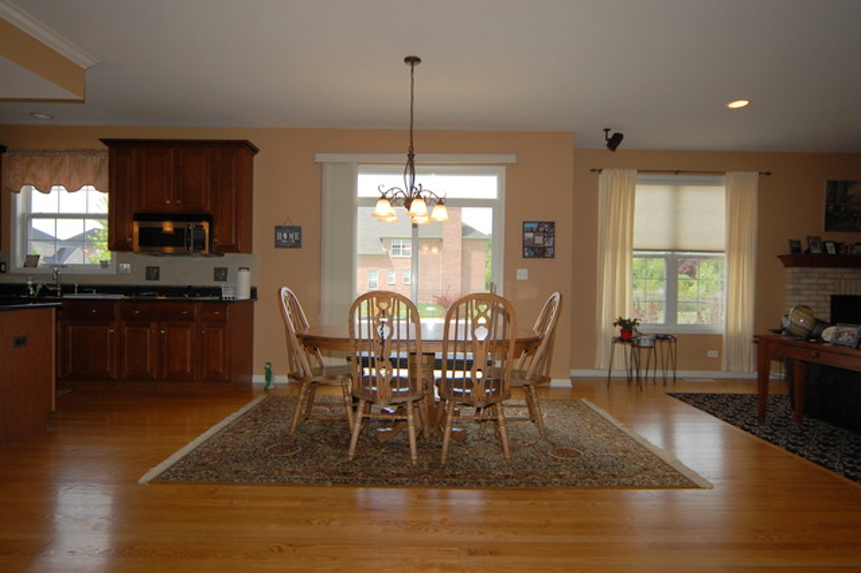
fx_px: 466
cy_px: 286
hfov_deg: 85.5
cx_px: 430
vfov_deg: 63.2
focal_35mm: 20
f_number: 7.1
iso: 400
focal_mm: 13
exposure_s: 1/200
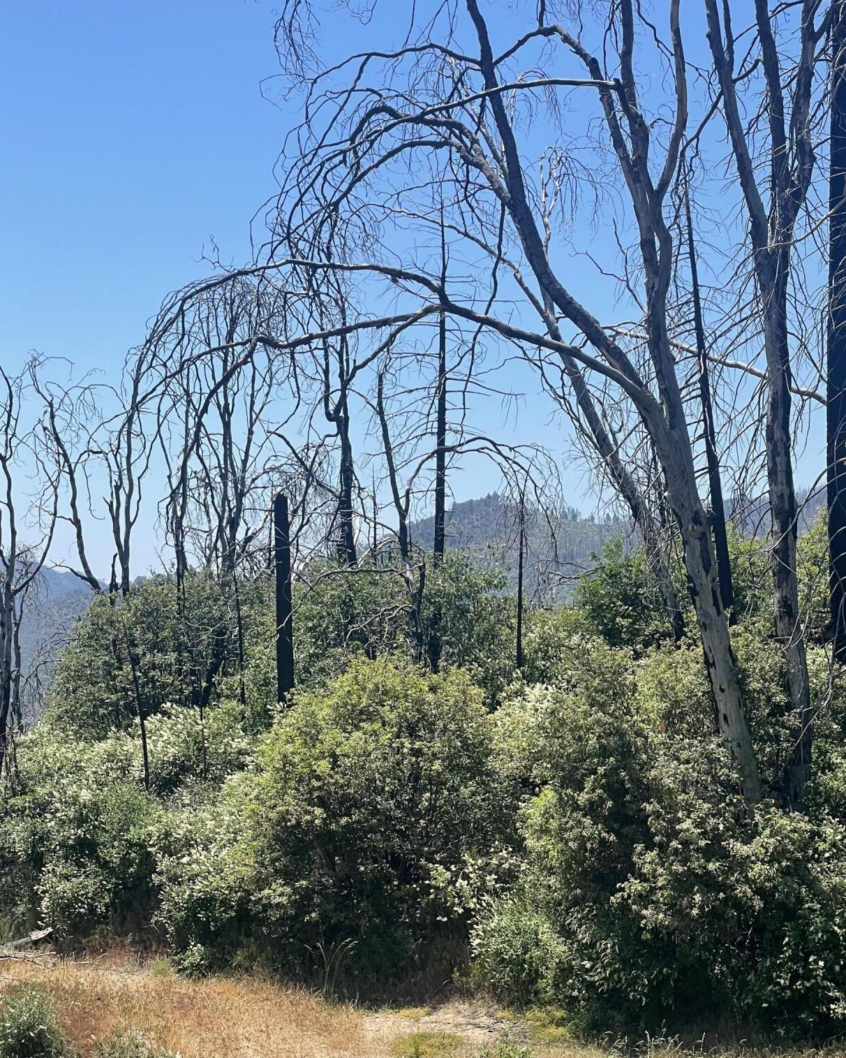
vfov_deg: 28.2
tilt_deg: -0.9
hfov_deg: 22.8
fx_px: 2097
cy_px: 640
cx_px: 505
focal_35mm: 67
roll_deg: -1.7
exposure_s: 1/1261
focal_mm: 6
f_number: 2
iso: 25
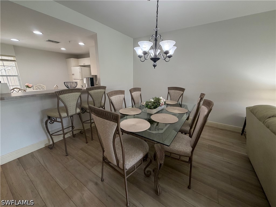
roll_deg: -0.1
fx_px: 112
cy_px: 104
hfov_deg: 102.1
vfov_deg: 85.7
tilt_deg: -14.7
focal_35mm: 14
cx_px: 138
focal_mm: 2.22
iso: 200
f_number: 2.2
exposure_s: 1/60
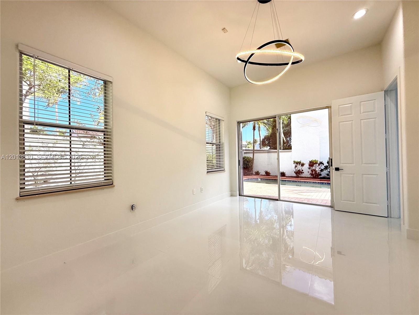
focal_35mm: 14
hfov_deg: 102.1
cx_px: 210
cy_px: 158
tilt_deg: -0.2
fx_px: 169
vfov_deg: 85.7
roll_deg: +1.0
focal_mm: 2.22
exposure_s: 1/120
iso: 80
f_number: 2.2
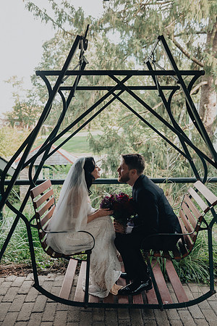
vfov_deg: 50.7
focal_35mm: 38
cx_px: 108
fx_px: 344
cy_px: 163
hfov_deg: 35.1
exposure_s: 1/80
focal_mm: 38
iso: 400
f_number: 4
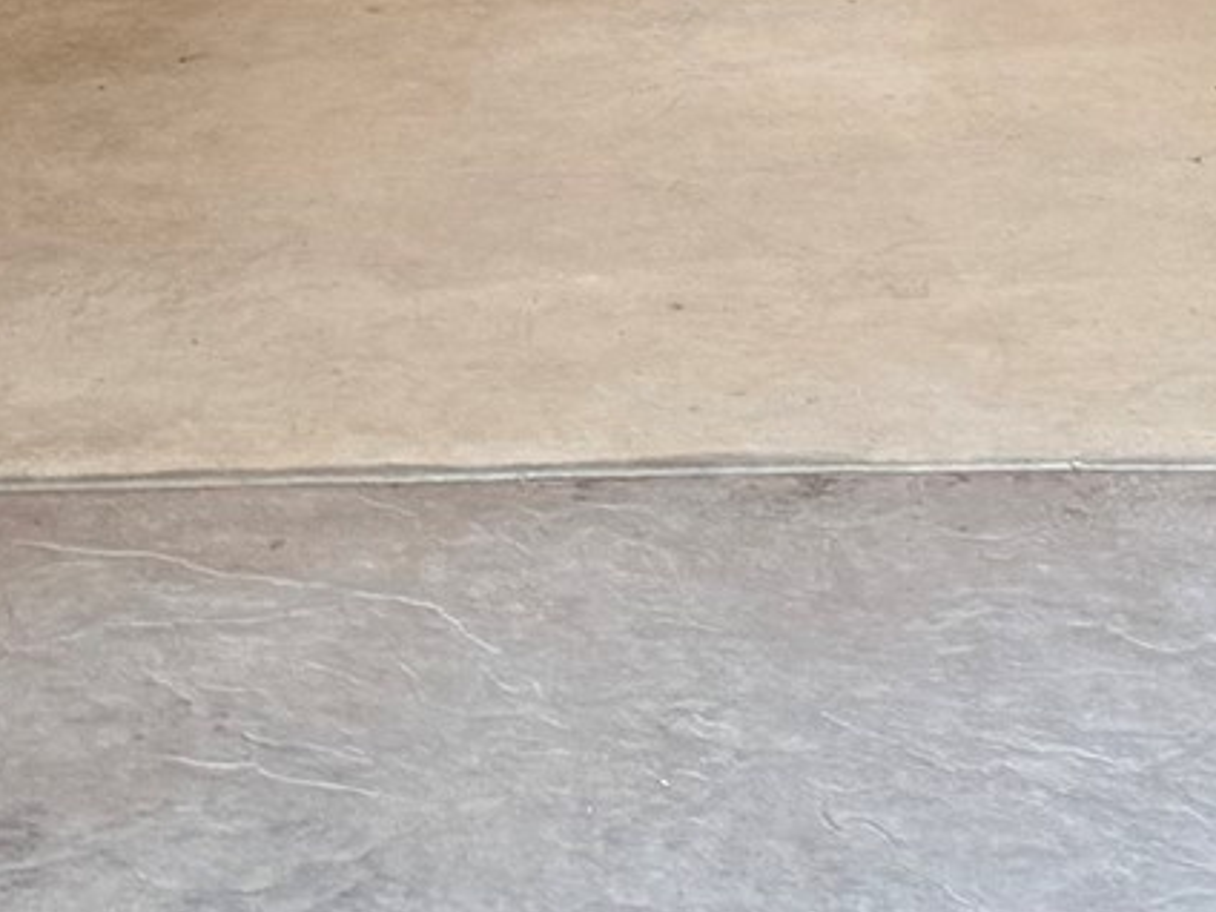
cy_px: -625
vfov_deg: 11.9
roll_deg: +0.9
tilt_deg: -2.4
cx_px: 975
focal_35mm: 116
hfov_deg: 16.8
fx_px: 4075
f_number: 1.78
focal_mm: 6.76
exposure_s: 1/60
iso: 200
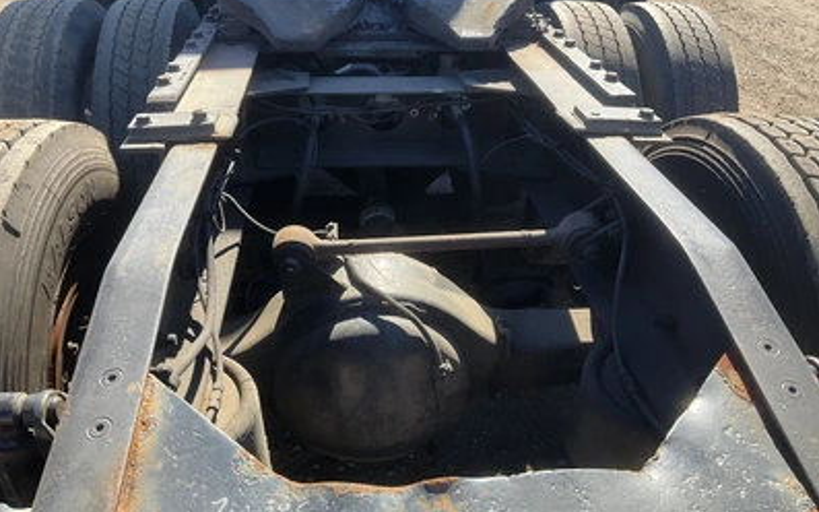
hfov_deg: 61.2
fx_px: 692
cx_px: 408
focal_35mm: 31
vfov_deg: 40.6
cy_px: 262
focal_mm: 3
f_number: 1.8
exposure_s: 1/482
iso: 25
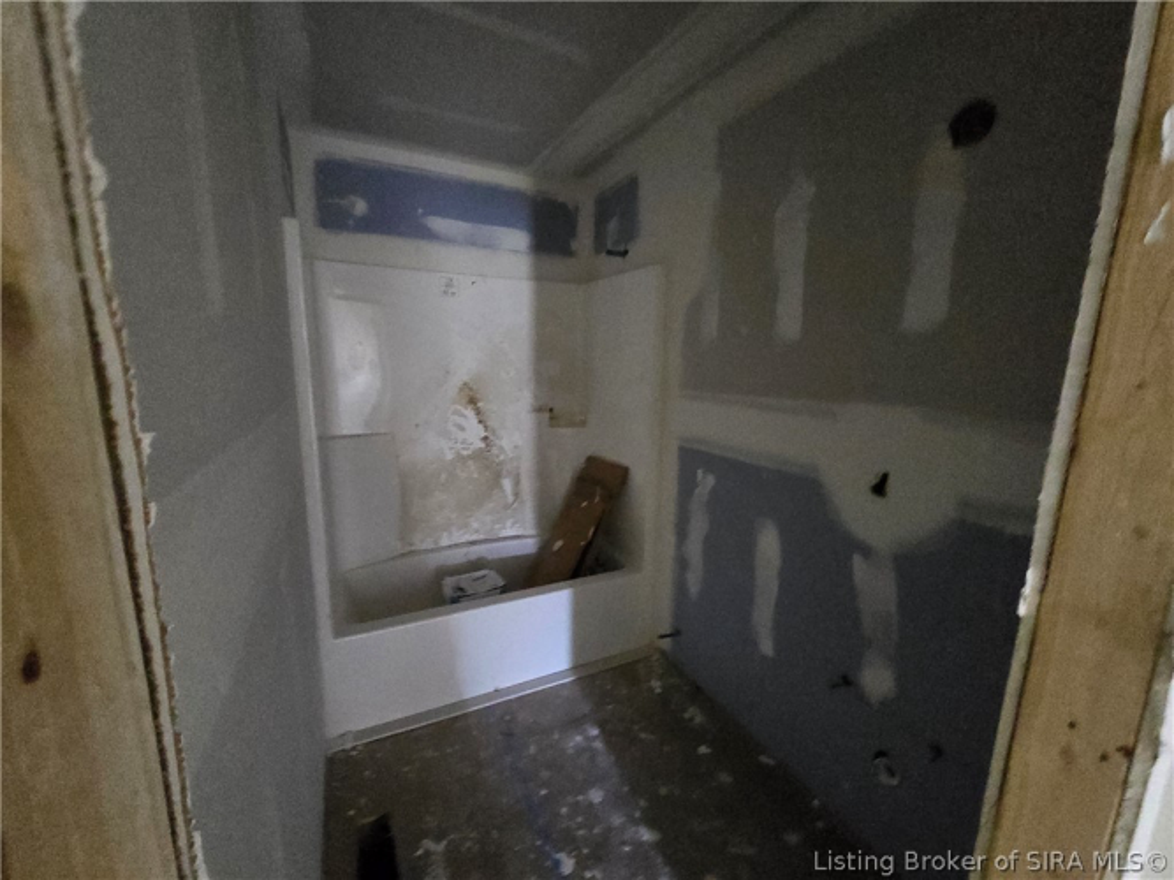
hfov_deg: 106.2
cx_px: 587
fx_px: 441
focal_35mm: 13
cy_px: 440
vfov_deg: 89.9
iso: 1600
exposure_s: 1/24
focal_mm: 2.2
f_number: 2.2
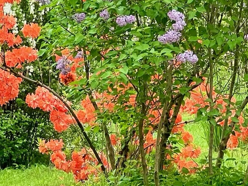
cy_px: -50
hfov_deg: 7.6
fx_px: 1871
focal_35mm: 261
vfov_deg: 5.7
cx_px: 216
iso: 100
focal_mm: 9
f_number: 2.8
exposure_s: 1/121
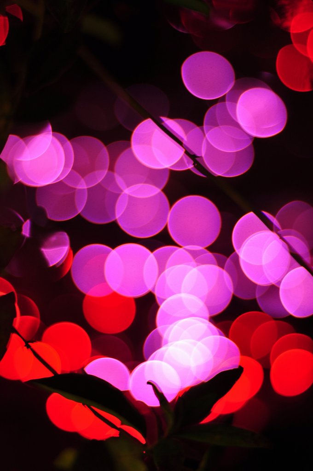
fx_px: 981
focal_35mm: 75
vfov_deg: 27.0
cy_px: 236
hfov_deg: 18.1
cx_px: 156
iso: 200
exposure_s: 1/25
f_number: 1.8
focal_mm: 50
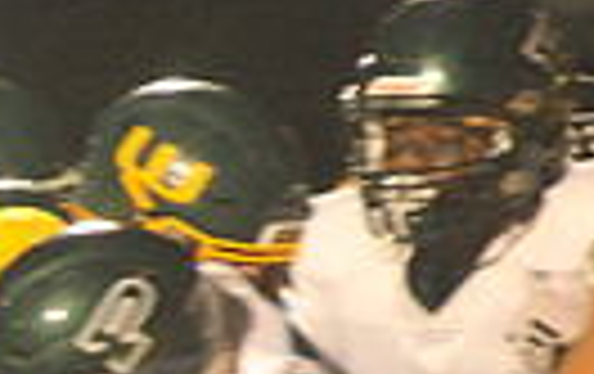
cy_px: 599
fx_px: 14497
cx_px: -680
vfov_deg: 1.5
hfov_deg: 2.3
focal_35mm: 894
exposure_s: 1/250
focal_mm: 200
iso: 6400
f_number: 5
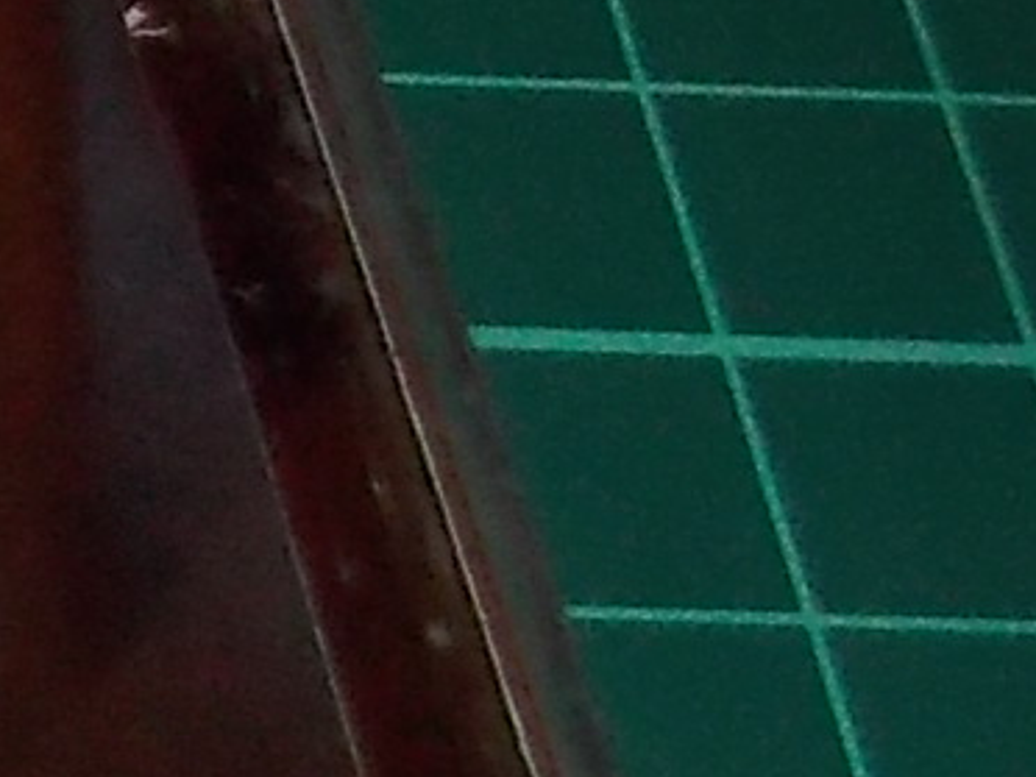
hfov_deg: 9.0
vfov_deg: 8.4
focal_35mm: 177
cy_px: 390
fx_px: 5297
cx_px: -2072
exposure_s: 1/30
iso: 200
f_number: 3.3
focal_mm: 4.1
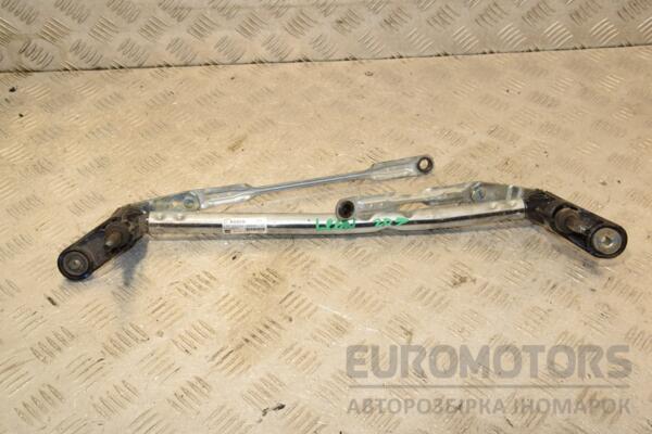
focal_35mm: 45
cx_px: 326
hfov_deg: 43.6
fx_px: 815
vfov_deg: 29.9
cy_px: 217
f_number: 9
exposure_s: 1/200
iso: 800
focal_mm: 30
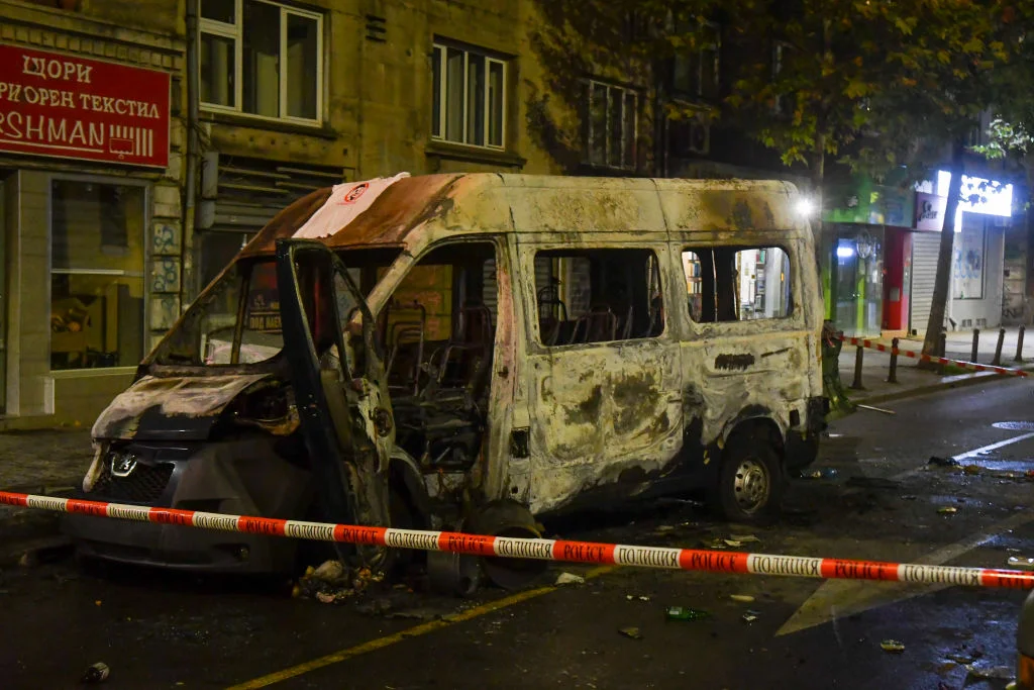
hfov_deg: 35.0
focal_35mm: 57
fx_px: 1637
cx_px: 517
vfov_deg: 23.8
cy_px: 345
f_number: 4
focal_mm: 38
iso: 5000
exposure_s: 1/50
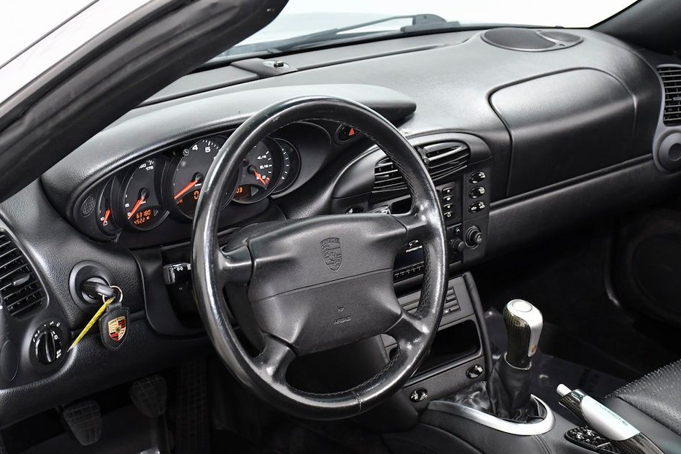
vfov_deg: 17.3
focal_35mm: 79
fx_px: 1494
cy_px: 248
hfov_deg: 25.7
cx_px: 371
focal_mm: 48
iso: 2500
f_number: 6.3
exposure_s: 1/125
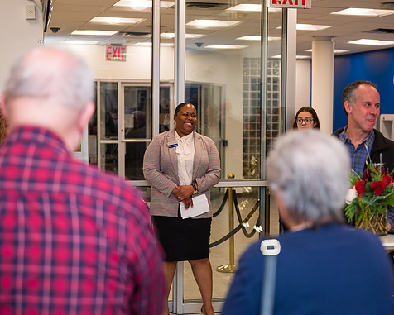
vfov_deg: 19.2
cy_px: 156
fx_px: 933
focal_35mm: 80
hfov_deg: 23.8
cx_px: 233
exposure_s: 1/200
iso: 400
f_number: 3.2
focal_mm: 70
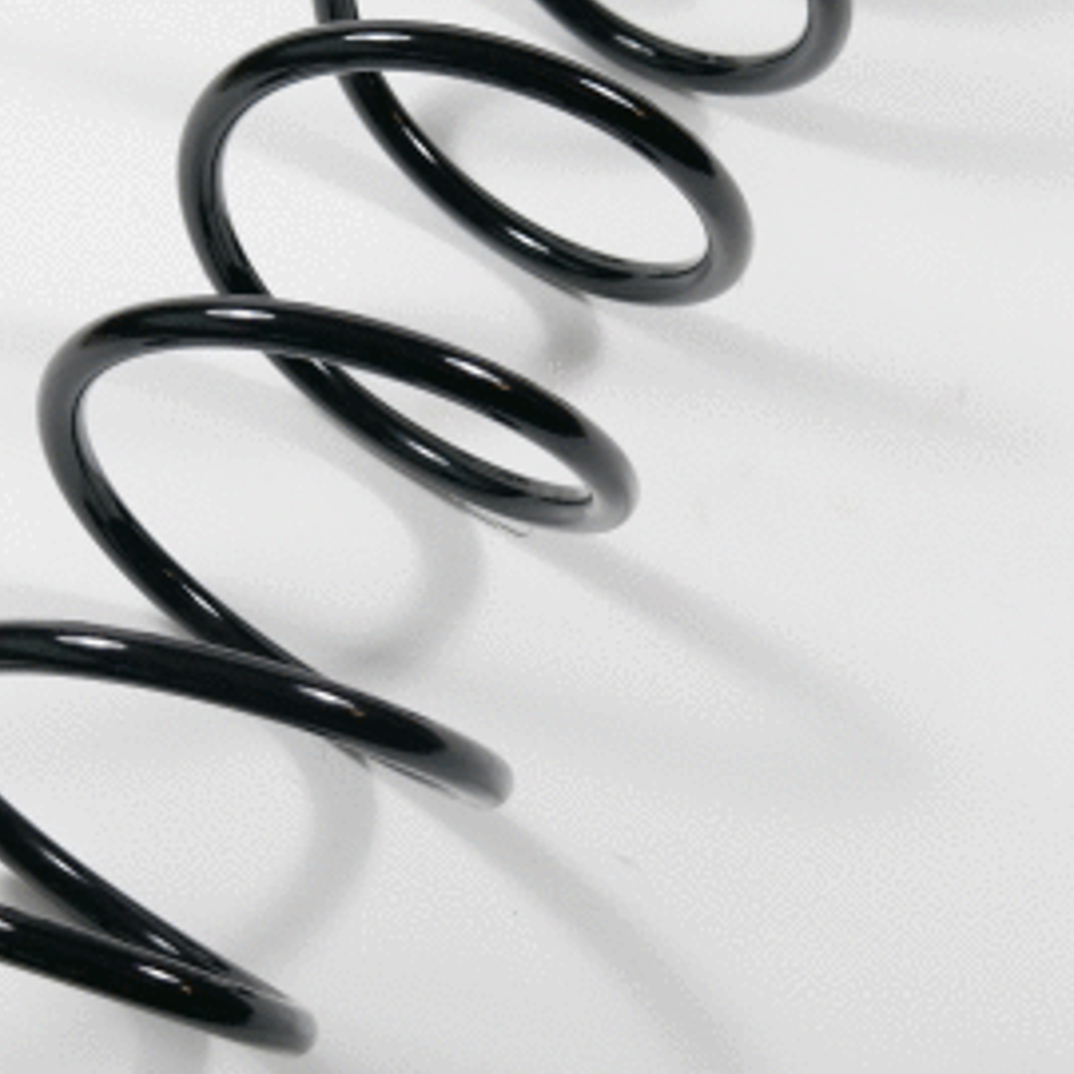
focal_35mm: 87
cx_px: 406
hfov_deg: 19.9
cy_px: 358
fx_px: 3054
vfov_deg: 19.9
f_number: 4.5
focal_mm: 30
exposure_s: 1/50
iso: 200
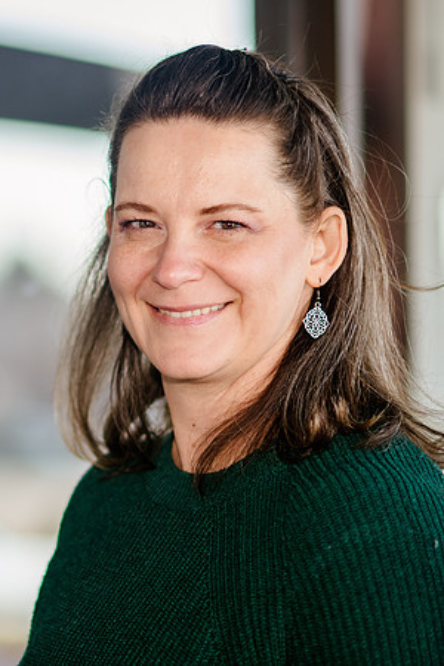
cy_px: 351
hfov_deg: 6.6
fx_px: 3823
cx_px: -58
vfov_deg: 10.0
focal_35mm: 207
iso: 200
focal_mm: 105
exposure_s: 1/500
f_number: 2
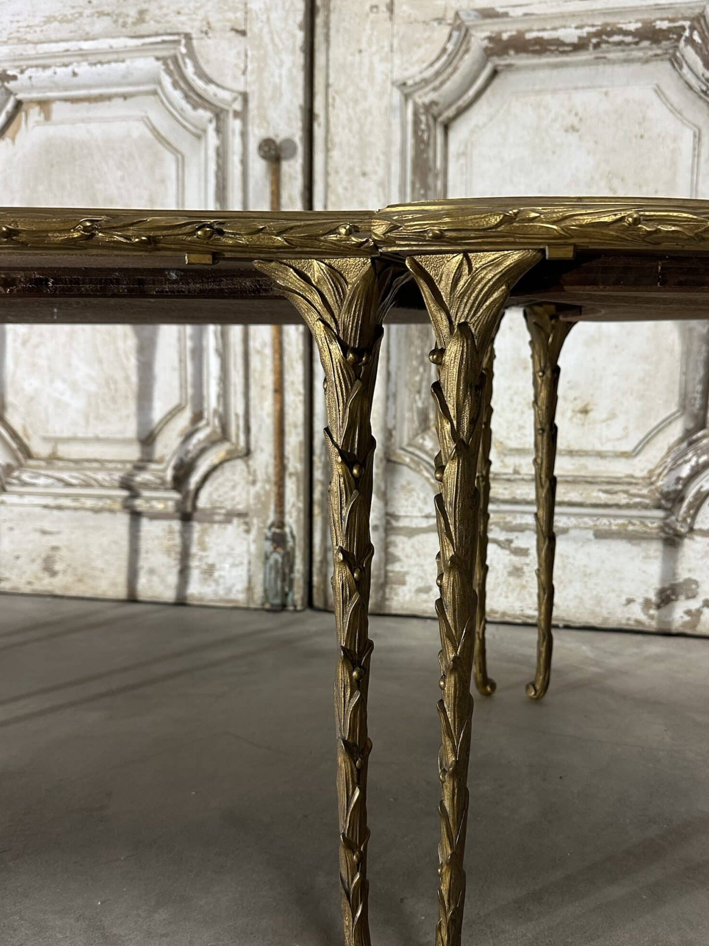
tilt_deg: -9.9
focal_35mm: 31
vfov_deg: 58.2
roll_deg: +0.0
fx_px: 847
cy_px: 524
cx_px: 440
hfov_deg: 45.1
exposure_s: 1/50
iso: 200
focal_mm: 6.86
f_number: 1.78
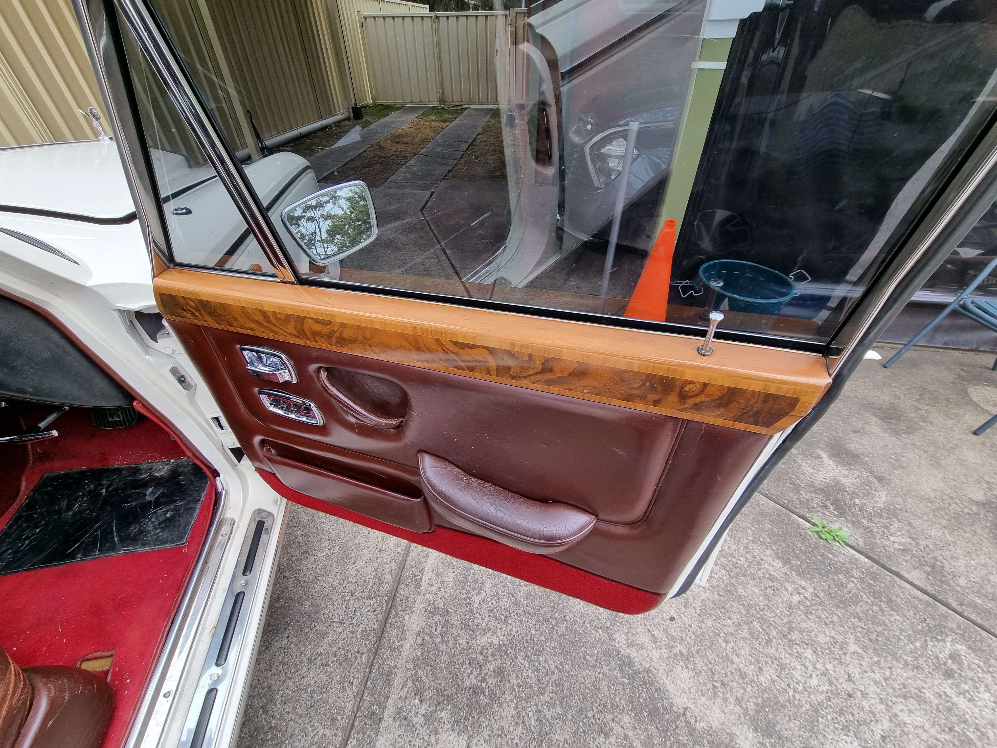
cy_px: 374
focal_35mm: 13
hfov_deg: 106.2
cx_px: 498
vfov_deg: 89.9
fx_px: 374
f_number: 2.2
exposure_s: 1/163
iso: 50
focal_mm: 2.2
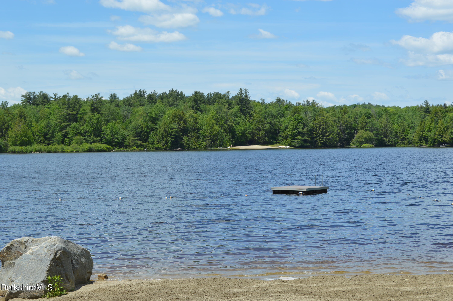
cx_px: 226
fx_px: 830
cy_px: 150
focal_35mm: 66
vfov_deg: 20.6
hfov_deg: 30.5
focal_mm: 44
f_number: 8
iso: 100
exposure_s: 1/250
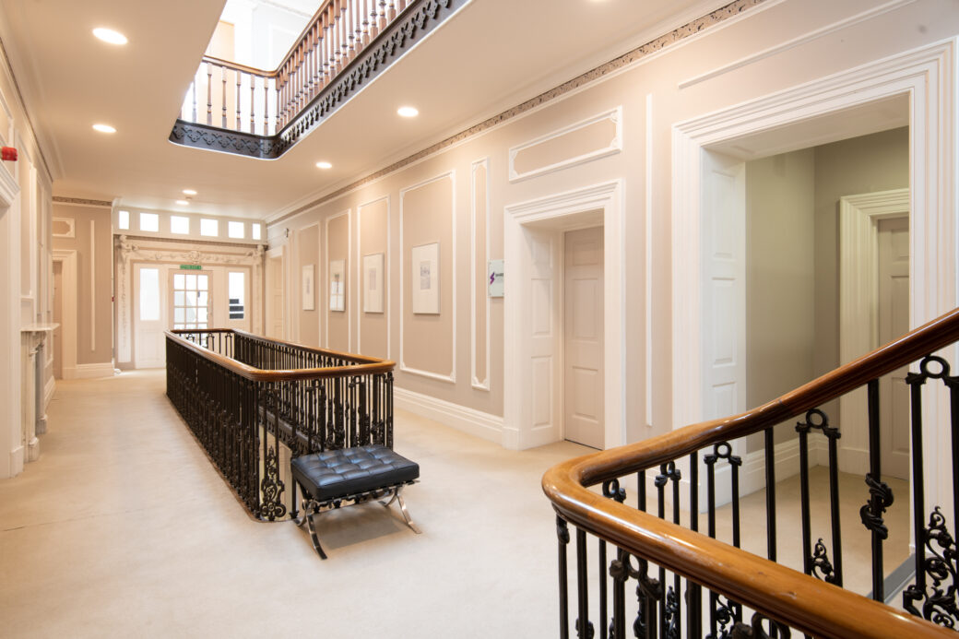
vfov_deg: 64.5
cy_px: 320
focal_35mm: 19
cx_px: 480
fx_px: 506
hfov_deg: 86.9
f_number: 8
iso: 200
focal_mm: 19
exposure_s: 1/6
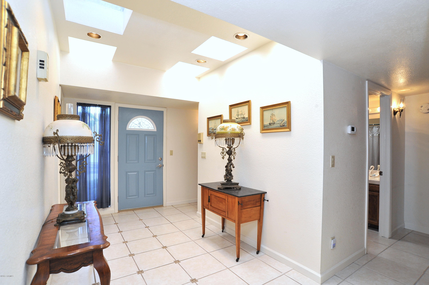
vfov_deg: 67.3
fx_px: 214
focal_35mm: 18
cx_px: 214
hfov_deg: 90.0
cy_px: 142
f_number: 9
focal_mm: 18
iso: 1000
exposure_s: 1/60
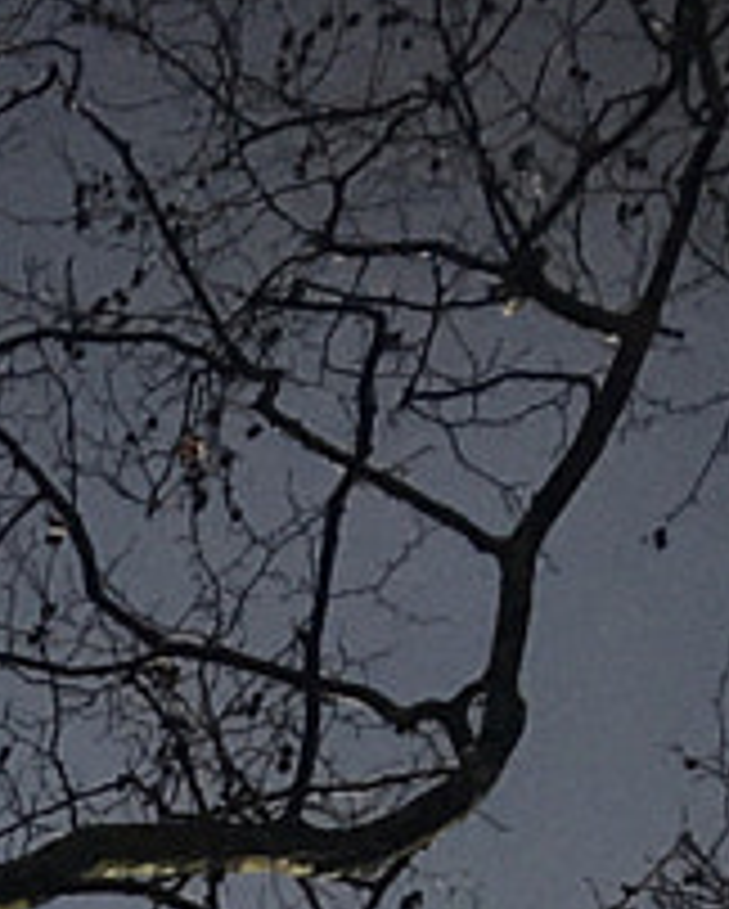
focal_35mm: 224
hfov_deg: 6.3
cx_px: -1512
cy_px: 3434
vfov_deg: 6.9
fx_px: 6032
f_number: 2.2
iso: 25
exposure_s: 1/3663
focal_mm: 4.15
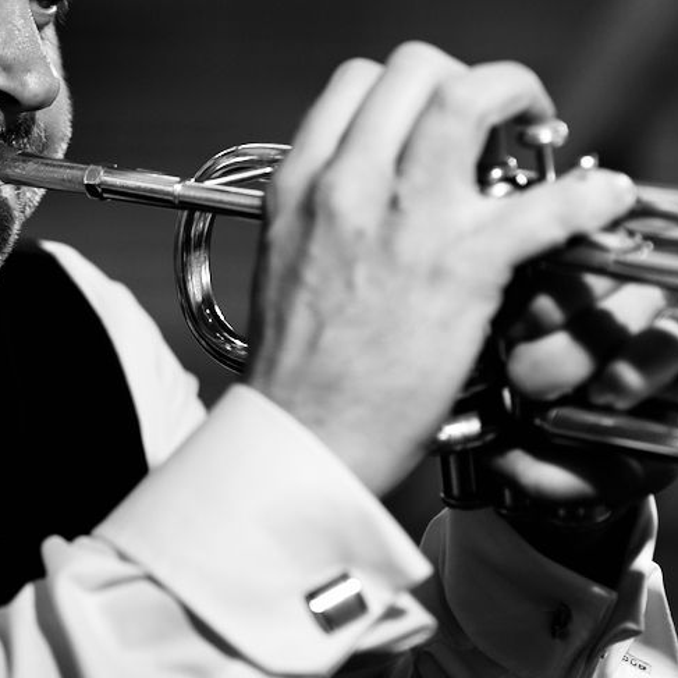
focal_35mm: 286
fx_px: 6338
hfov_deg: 6.1
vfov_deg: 6.1
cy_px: 237
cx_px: 484
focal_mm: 85
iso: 200
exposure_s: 1/180
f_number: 1.8
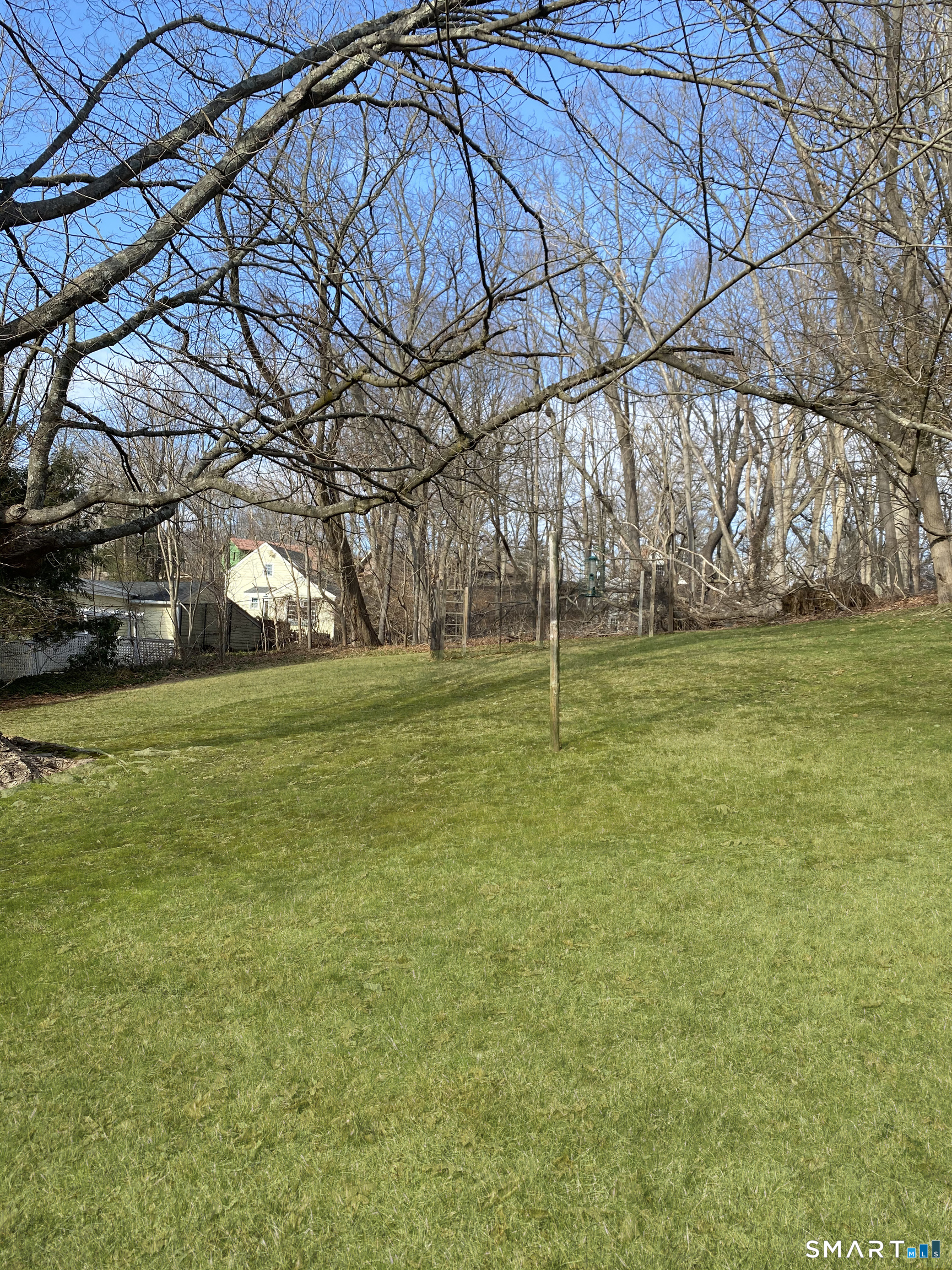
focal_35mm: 26
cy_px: 635
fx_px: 953
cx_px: 476
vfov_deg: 67.3
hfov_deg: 53.1
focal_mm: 4.25
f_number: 1.8
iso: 32
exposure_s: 1/919
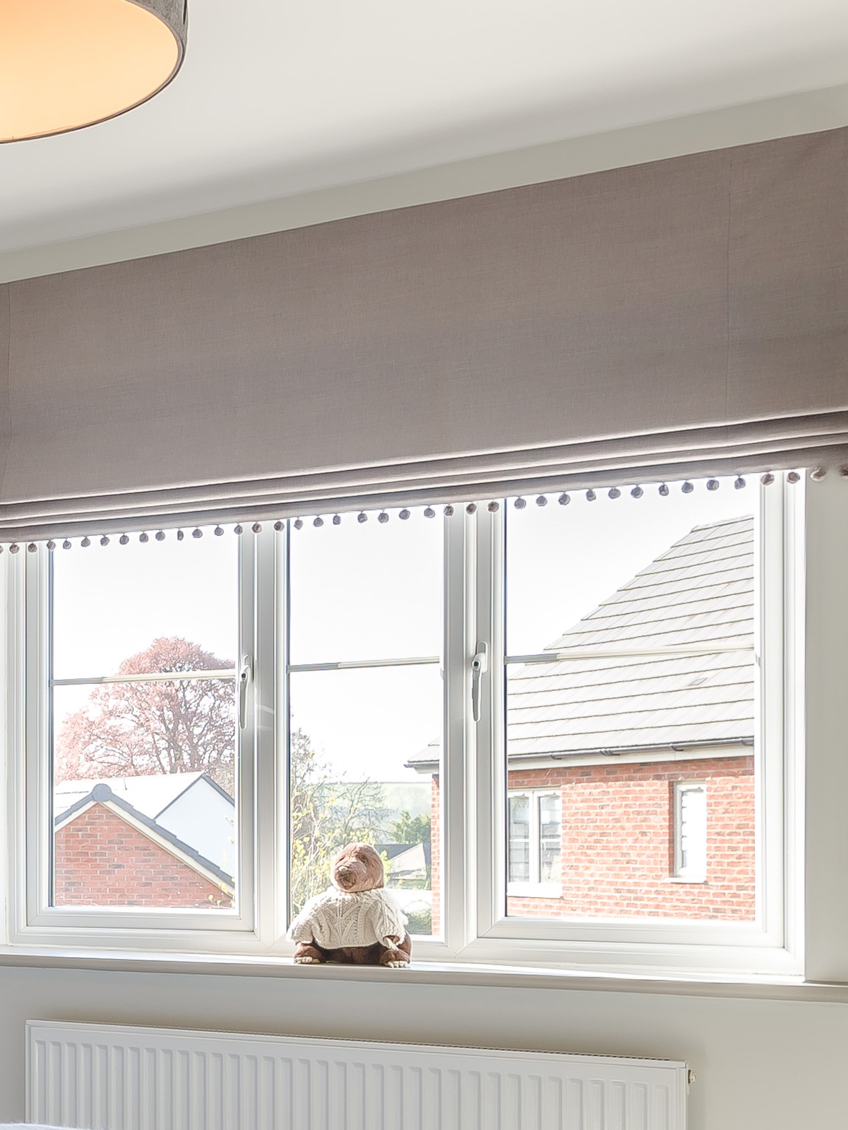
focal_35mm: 55
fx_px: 1797
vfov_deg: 34.5
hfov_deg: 21.8
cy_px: 783
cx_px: -448
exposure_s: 1/30
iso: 100
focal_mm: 16
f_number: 8
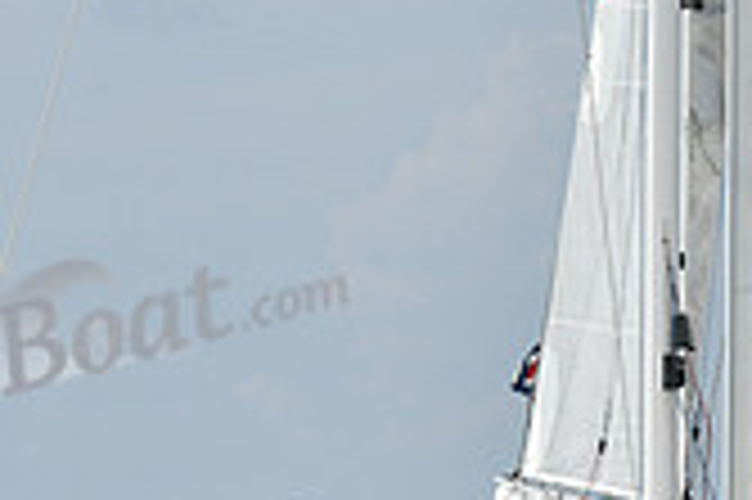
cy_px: 525
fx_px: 13439
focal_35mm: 644
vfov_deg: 2.1
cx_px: 585
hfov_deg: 3.2
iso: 320
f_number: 10
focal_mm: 185
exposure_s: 1/1250
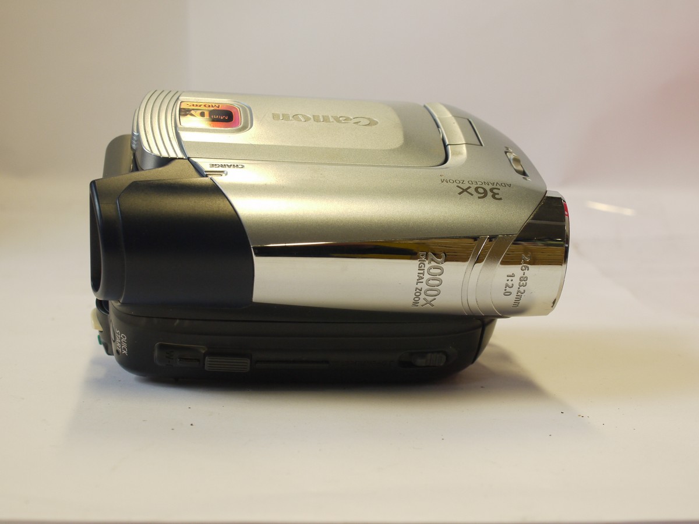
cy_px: 262
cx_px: 350
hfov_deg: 32.2
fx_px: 1212
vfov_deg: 24.4
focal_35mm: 60
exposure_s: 1/40
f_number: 7.1
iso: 400
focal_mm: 30
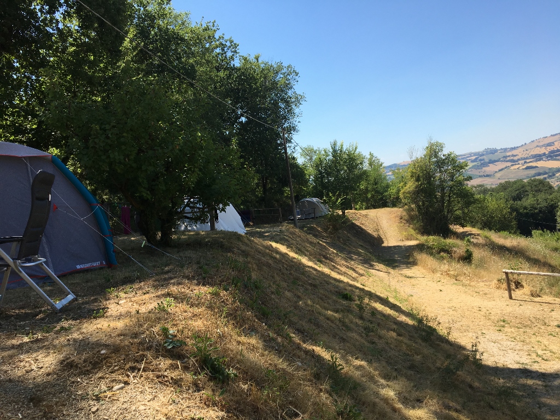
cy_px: 210
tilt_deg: -2.4
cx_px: 280
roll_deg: +6.6
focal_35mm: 29
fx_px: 469
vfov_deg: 48.2
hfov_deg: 61.7
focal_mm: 4.15
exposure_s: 1/1451
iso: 25
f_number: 2.2
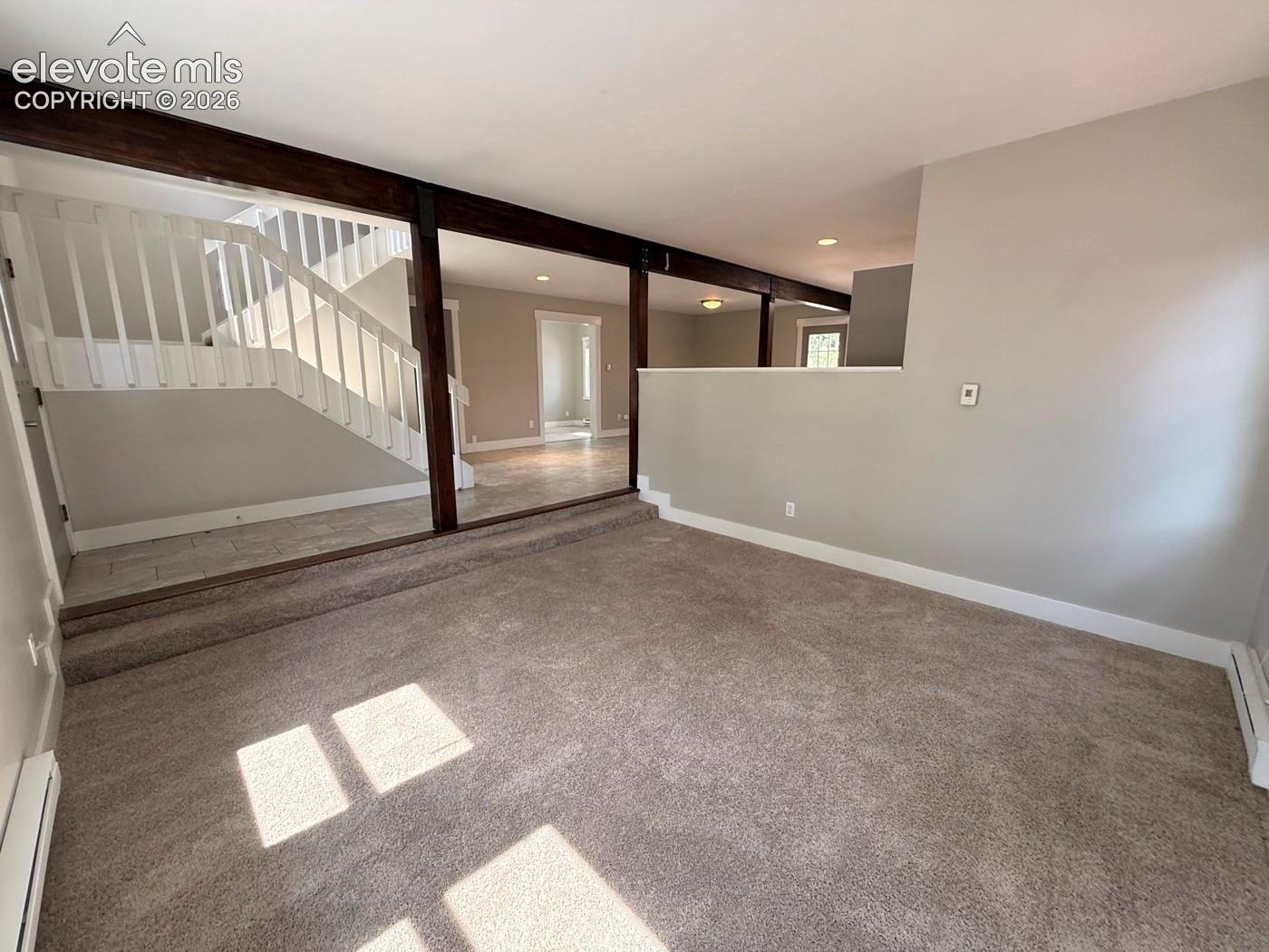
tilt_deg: -10.0
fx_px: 513
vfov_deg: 85.7
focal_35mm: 14
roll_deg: +0.4
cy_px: 476
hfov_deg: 102.1
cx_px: 634
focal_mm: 2.22
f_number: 2.2
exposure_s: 1/99
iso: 160
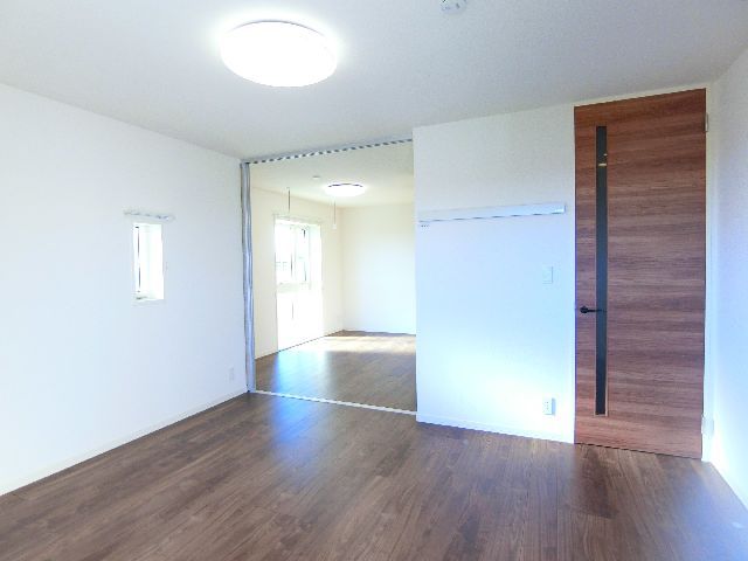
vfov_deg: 68.7
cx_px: 374
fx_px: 411
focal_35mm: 19
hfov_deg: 84.7
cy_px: 280
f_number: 2.7
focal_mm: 4.06
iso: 160
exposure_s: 1/125
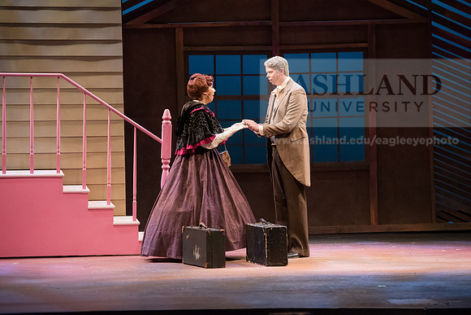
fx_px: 2355
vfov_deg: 7.6
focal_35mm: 180
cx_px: 236
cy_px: 158
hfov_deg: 11.4
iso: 5000
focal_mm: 180
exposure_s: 1/400
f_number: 4
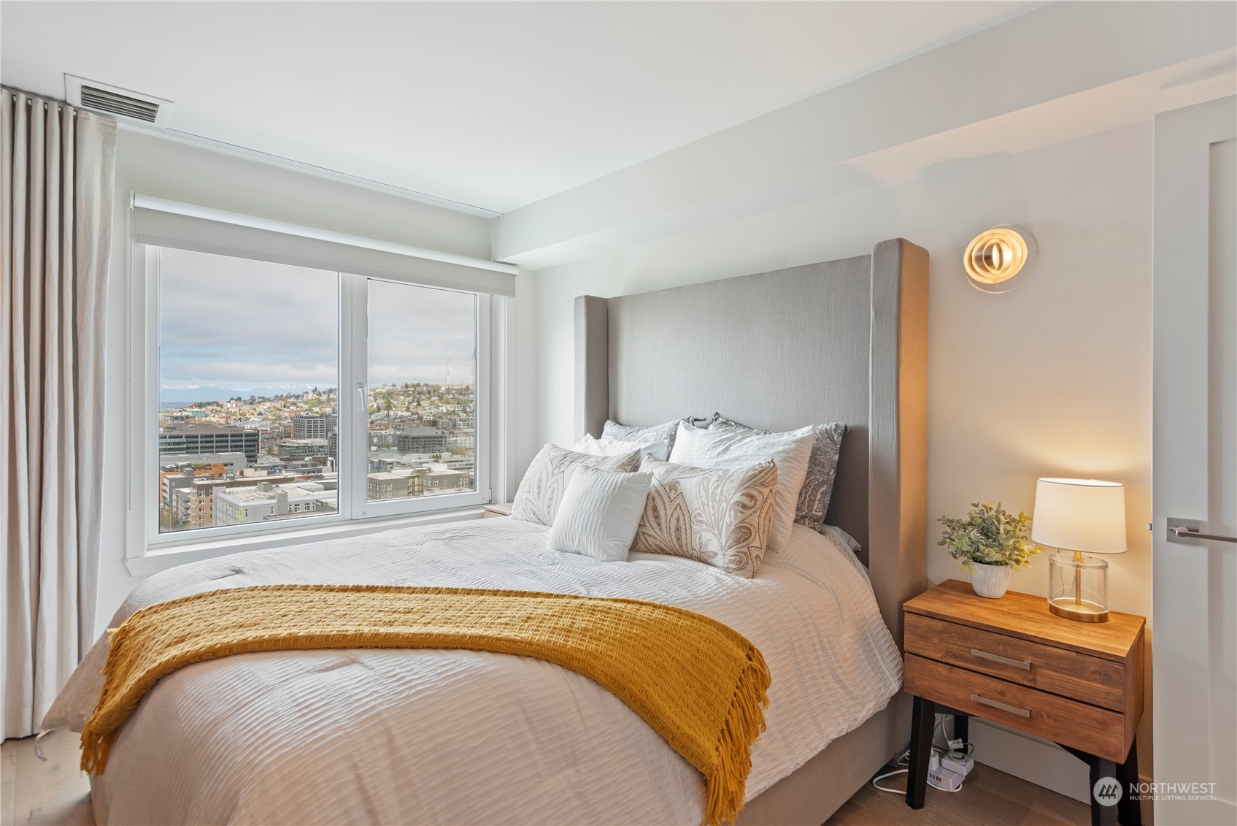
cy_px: 413
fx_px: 619
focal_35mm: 18
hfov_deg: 90.0
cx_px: 618
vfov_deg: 67.4
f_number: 8
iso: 400
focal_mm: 18
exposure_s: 1/13
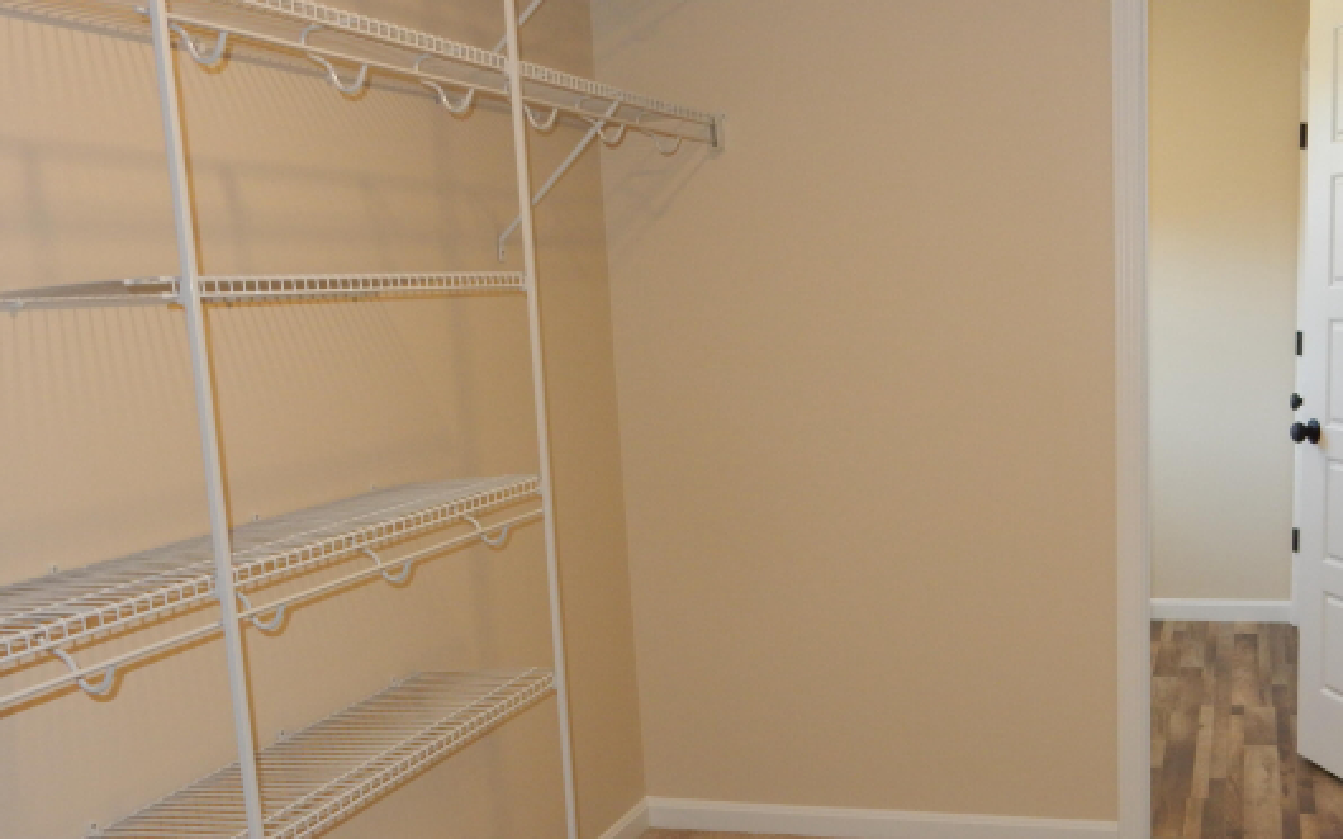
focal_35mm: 40
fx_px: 1464
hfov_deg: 48.9
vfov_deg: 31.6
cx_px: 827
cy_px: 578
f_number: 4
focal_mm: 5.4
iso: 200
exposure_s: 1/30
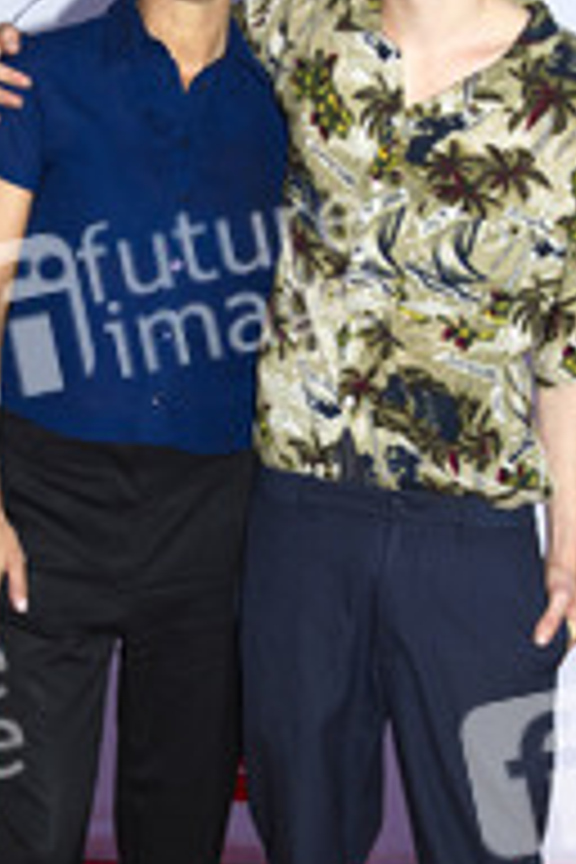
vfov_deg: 26.9
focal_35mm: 75
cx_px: 286
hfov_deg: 18.2
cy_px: 526
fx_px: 1800
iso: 800
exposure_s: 1/160
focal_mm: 36
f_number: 5
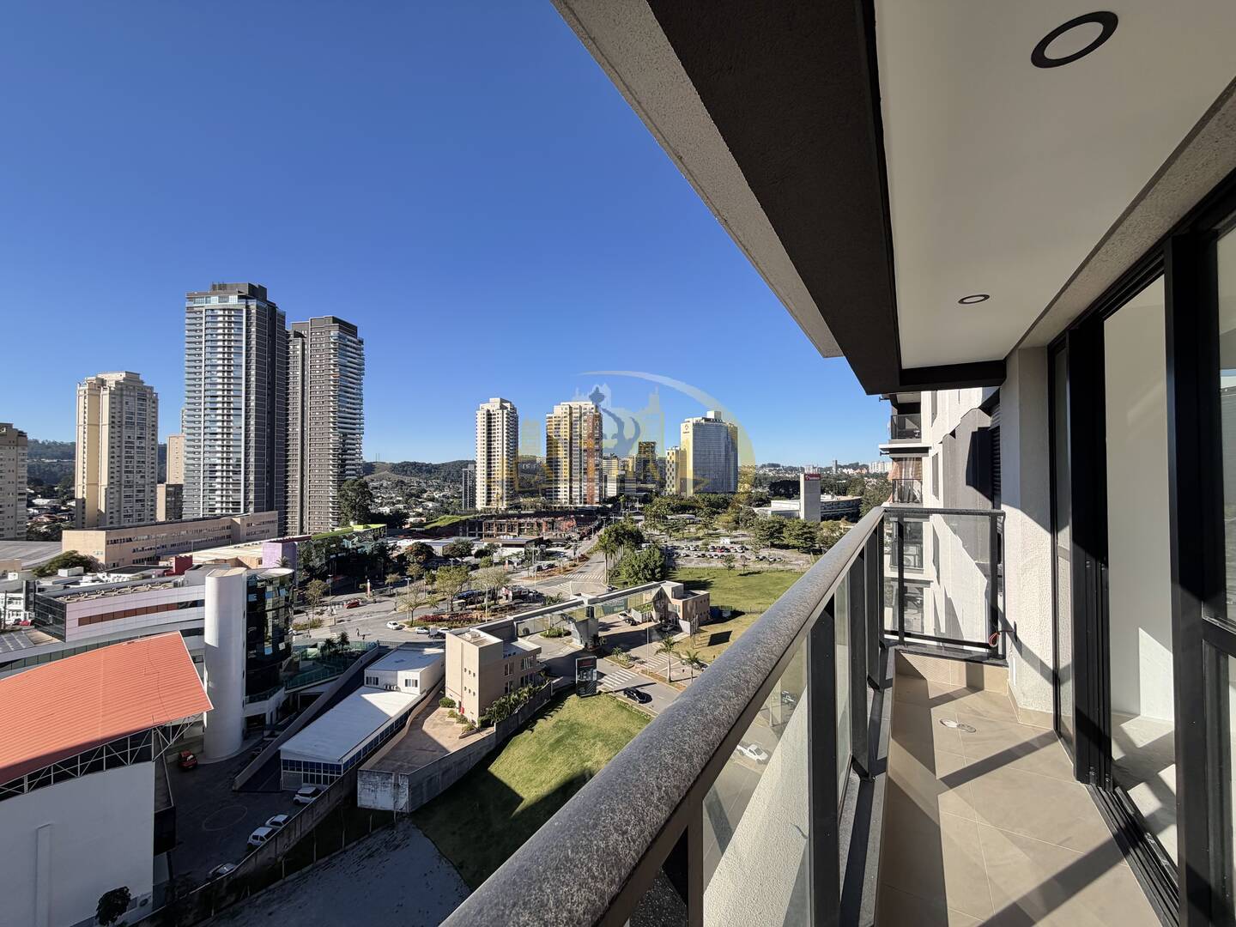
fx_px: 500
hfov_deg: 102.1
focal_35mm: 14
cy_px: 464
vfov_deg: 85.7
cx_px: 618
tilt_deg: +2.9
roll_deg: +0.3
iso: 25
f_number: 2.2
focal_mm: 2.22
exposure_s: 1/770
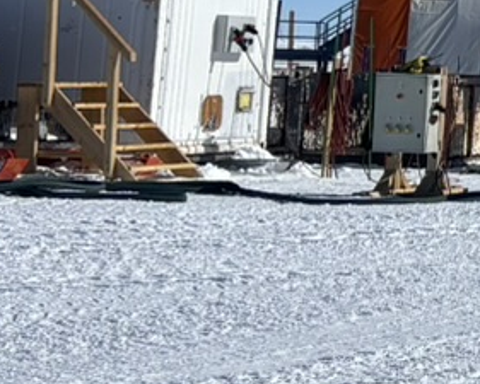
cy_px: -171
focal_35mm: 185
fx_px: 2629
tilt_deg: +4.6
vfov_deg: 8.2
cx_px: 1452
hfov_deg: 8.6
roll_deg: -0.7
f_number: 1.6
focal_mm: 5.96
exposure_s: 1/13889
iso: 50
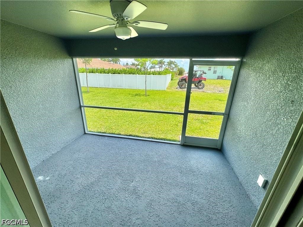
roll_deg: -1.6
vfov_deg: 85.7
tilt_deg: -18.8
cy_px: 114
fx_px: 123
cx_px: 152
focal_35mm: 14
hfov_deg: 102.1
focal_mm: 2.22
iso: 40
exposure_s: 1/787
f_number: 2.2
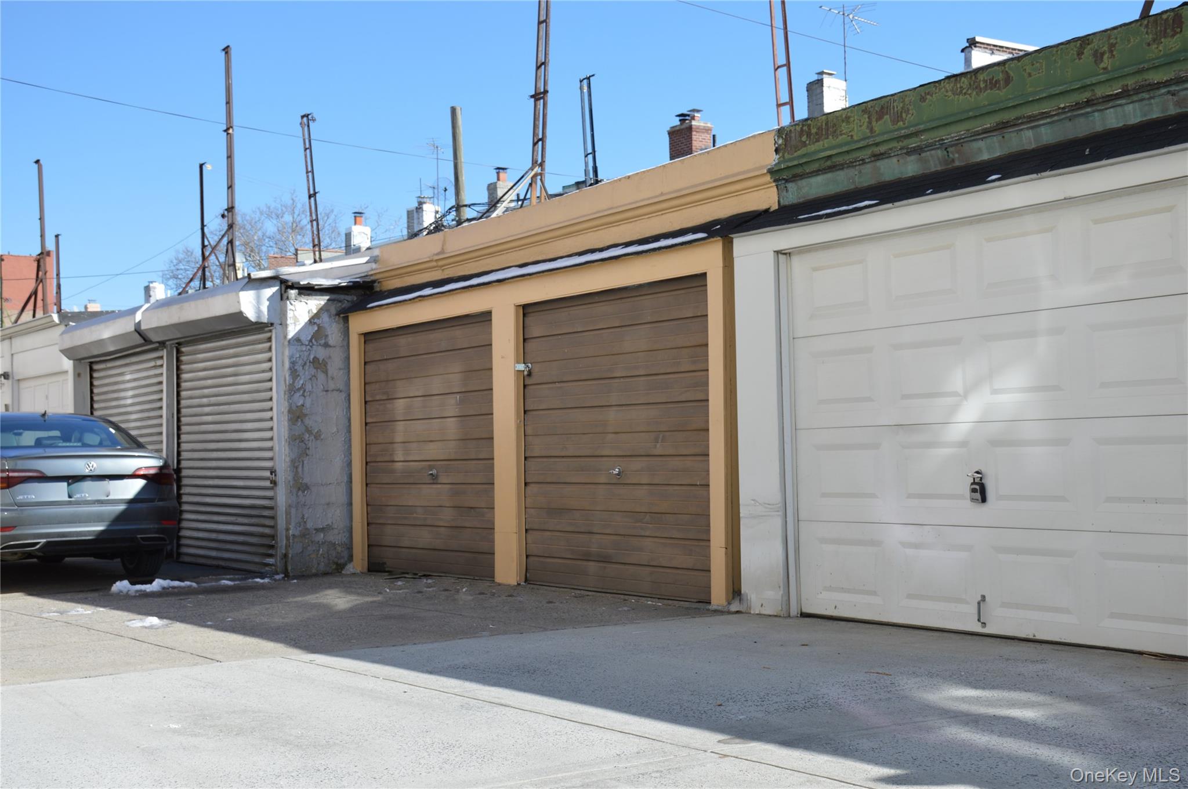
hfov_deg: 43.7
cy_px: 394
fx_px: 1483
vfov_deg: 29.8
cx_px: 594
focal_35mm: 45
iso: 100
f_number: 8
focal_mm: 30
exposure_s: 1/250
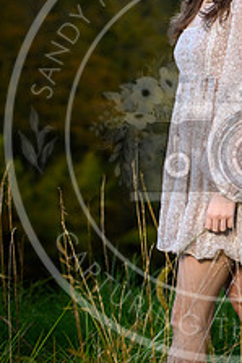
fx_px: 1419
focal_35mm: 141
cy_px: 135
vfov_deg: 14.5
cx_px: 232
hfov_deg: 9.7
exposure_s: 1/160
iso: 1600
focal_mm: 70
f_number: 2.8
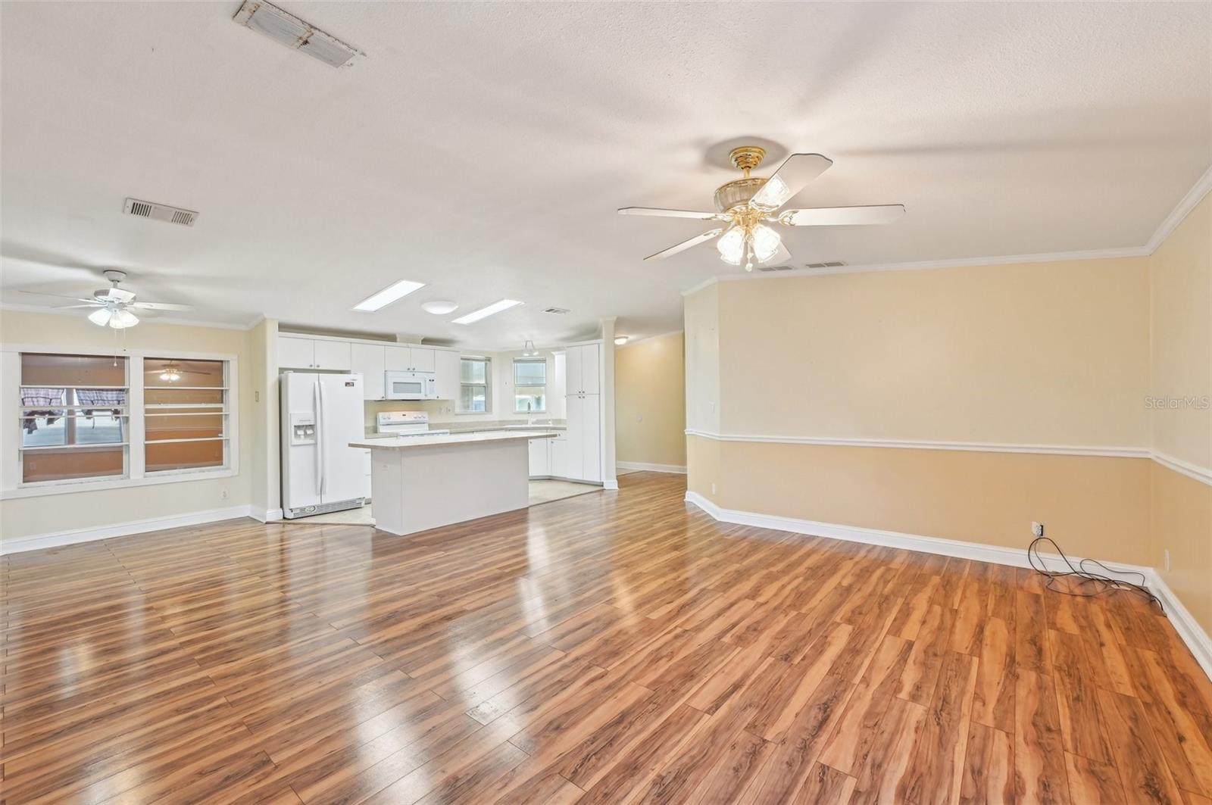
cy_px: 402
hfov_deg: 104.3
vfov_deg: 81.1
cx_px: 606
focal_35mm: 14
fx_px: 471
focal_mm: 14
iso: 400
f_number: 8
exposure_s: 1/25
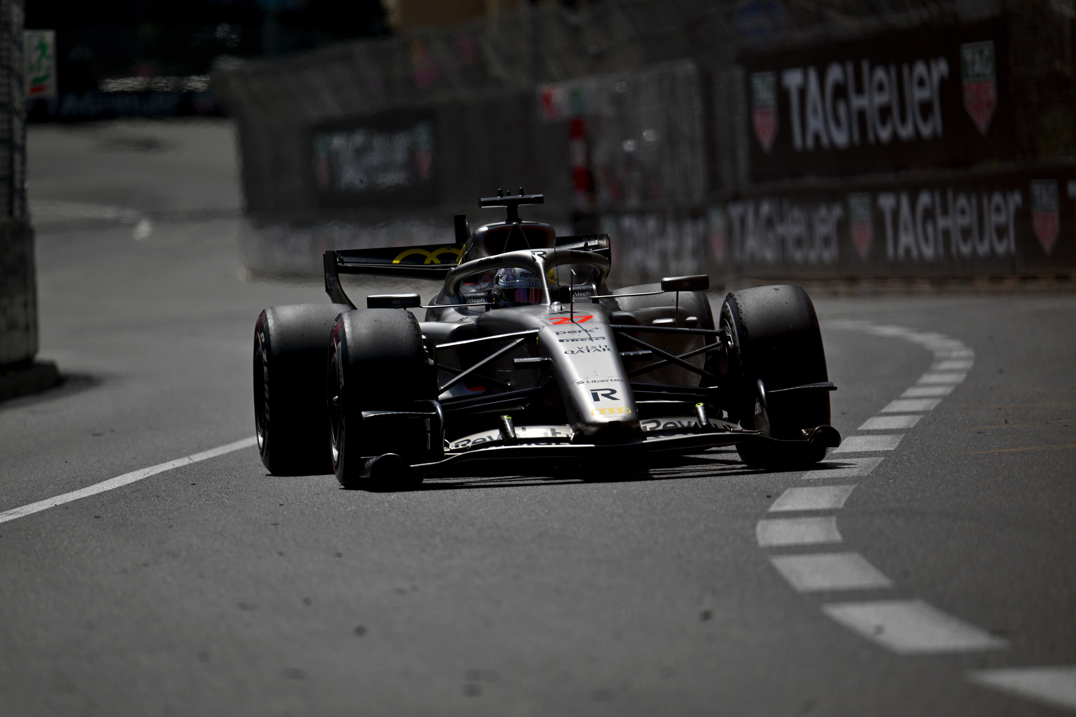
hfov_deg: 5.2
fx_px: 11955
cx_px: 538
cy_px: 358
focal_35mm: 400
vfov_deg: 3.4
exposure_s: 1/6400
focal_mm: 400
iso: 250
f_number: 4.5
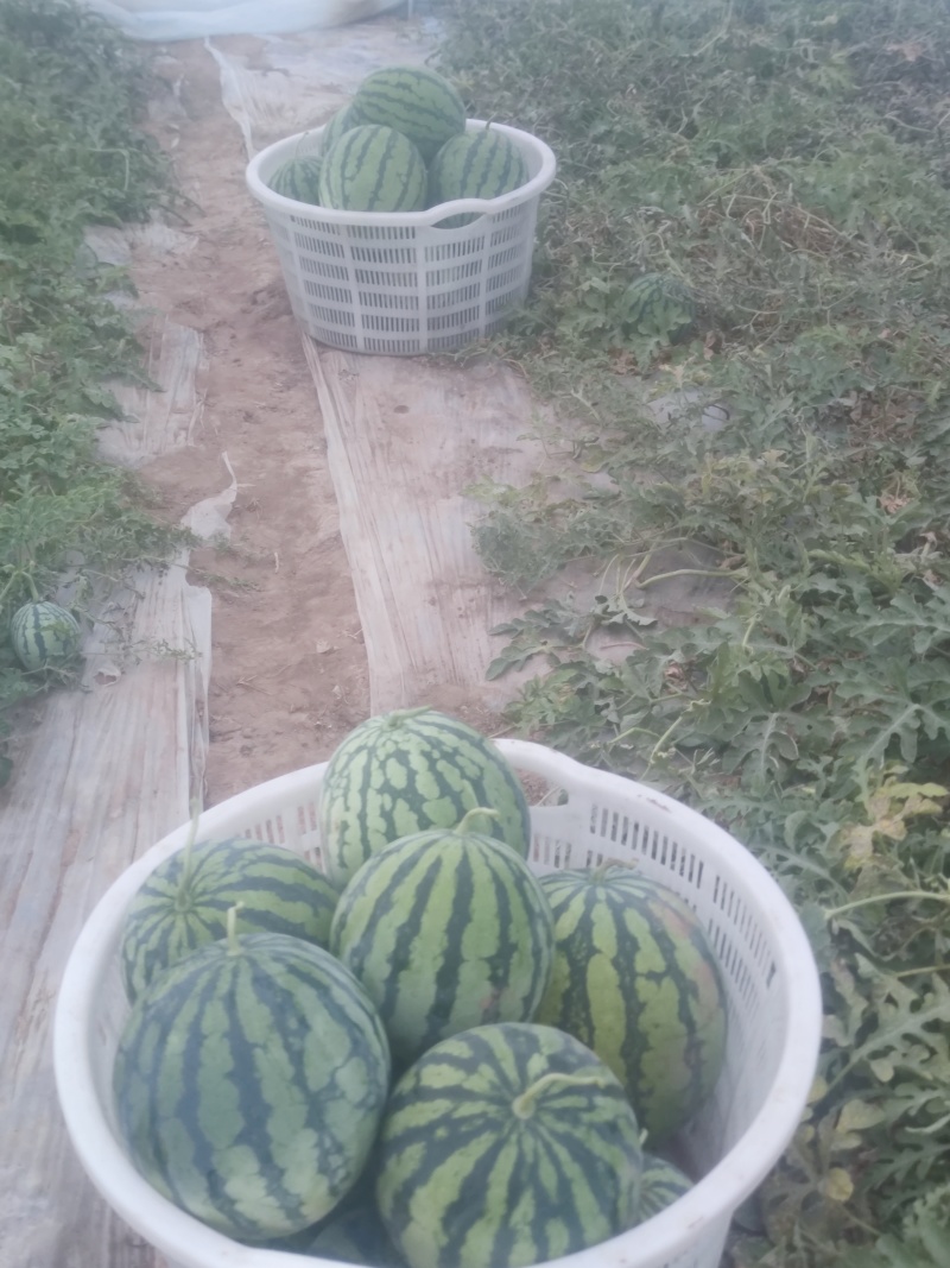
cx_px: 475
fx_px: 1610
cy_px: 634
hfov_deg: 32.9
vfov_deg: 43.0
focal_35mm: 44
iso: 403
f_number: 1.69
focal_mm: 6.72
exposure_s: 1/50
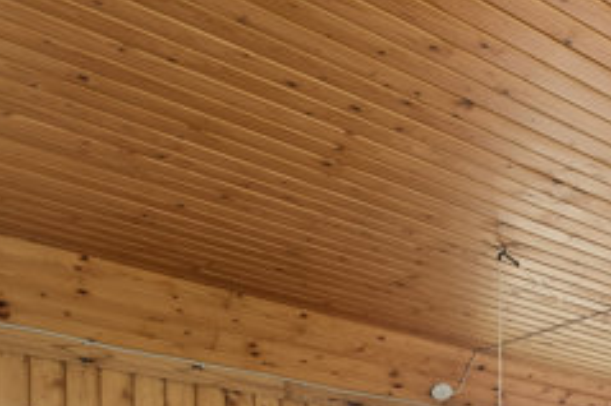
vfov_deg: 20.1
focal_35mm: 57
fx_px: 967
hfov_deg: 25.4
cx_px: 941
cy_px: 629
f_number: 5.6
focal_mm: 17
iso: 400
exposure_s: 1/50
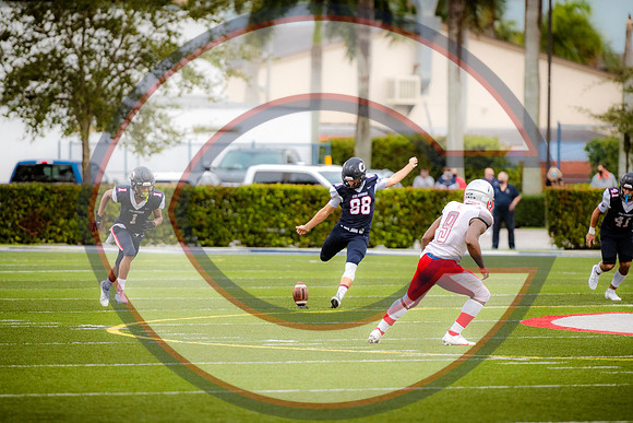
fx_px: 5276
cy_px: 212
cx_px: 316
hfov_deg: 6.9
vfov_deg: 4.6
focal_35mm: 300
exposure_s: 1/2000
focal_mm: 200
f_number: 2.8
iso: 2000
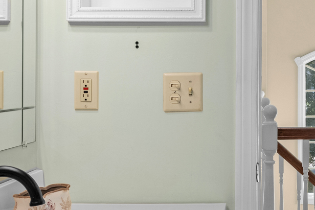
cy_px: 77
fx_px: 577
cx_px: 256
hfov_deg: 29.8
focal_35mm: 66
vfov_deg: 20.6
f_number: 9
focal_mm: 17
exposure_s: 1/2
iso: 400
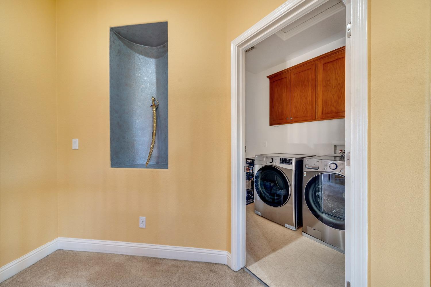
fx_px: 156
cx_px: 216
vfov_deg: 85.4
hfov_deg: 108.3
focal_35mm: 13
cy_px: 144
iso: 200
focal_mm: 13
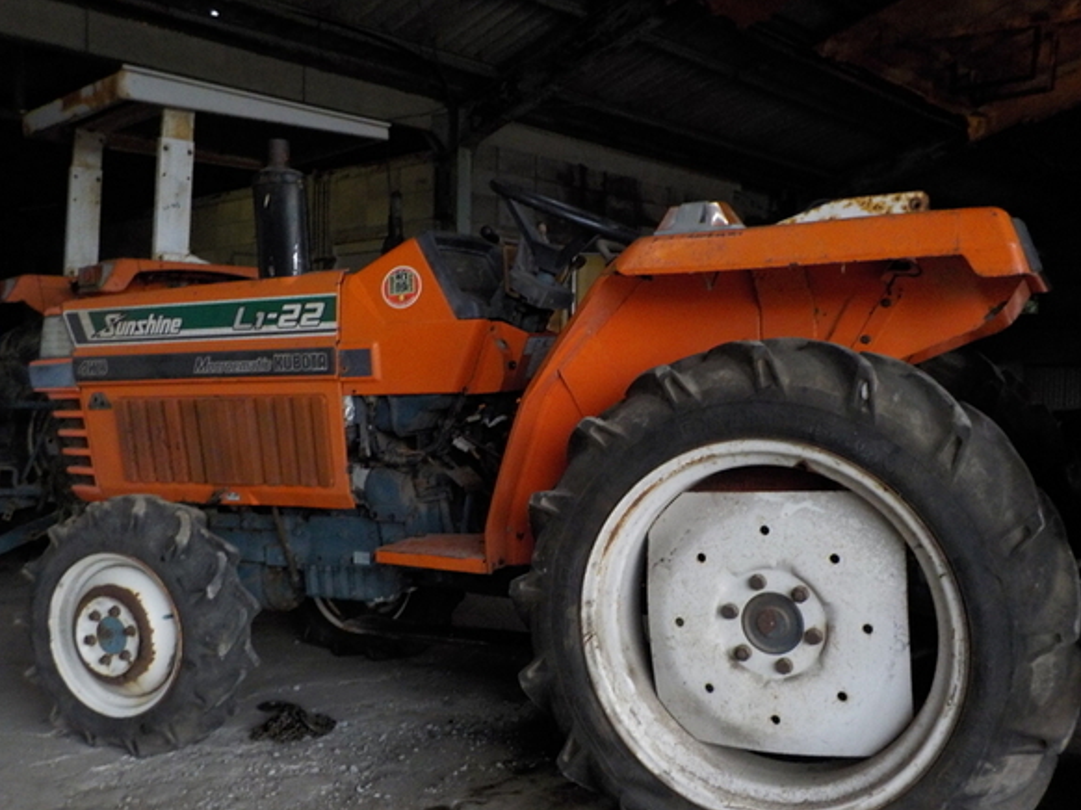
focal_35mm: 33
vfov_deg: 42.9
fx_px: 1030
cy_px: 433
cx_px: 583
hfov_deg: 55.3
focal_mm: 4.1
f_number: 3.3
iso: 320
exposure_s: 1/30
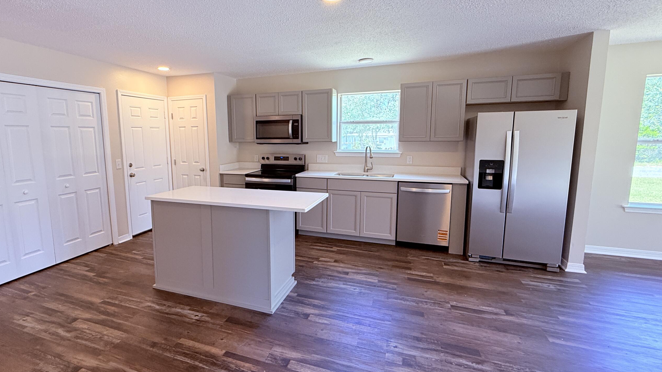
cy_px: 176
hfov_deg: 92.0
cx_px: 283
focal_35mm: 18
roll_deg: +0.4
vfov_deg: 61.0
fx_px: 316
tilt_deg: -6.2
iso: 160
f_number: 2.2
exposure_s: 1/120
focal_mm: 2.22
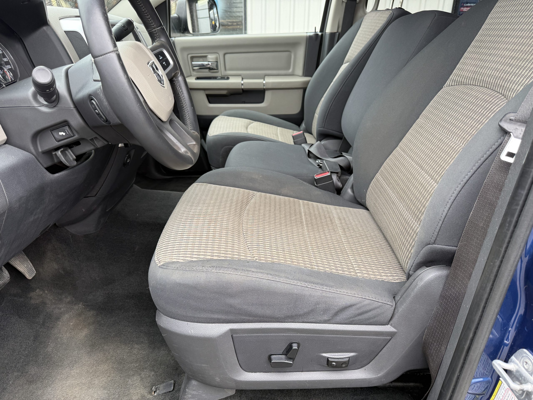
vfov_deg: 56.8
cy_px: 200
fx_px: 370
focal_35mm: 24
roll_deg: -0.3
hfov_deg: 71.6
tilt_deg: -21.9
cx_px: 266
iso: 64
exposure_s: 1/121
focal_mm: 6.76
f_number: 1.78
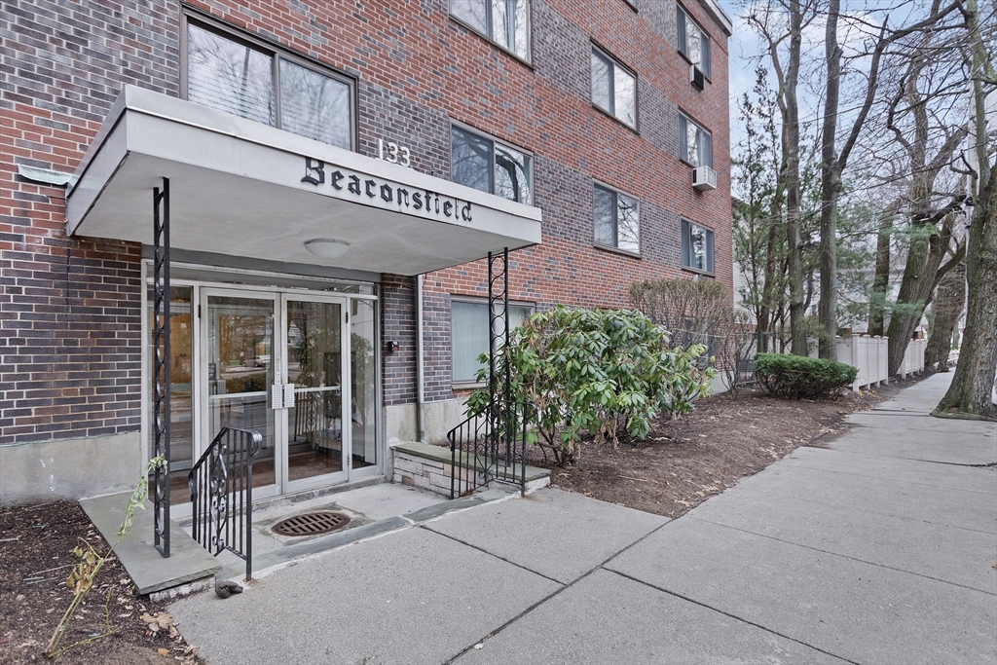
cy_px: 332
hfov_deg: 90.0
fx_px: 499
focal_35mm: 18
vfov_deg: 67.4
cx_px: 498
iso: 200
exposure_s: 1/160
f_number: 4.5
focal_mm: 12
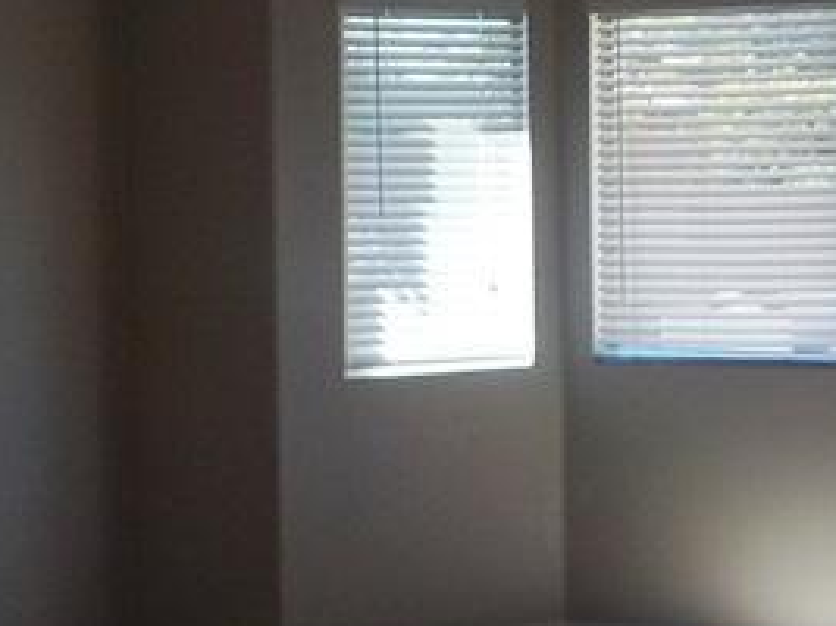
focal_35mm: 72
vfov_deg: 20.3
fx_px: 1738
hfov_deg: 25.8
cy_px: 166
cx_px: 823
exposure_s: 1/160
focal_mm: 4.1
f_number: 3.3
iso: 125
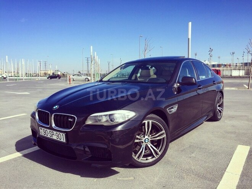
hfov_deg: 61.7
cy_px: 94
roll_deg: +0.8
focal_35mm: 29
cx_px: 126
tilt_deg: -5.7
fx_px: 211
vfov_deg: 48.2
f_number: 2.2
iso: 32
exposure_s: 1/1799
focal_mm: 4.15
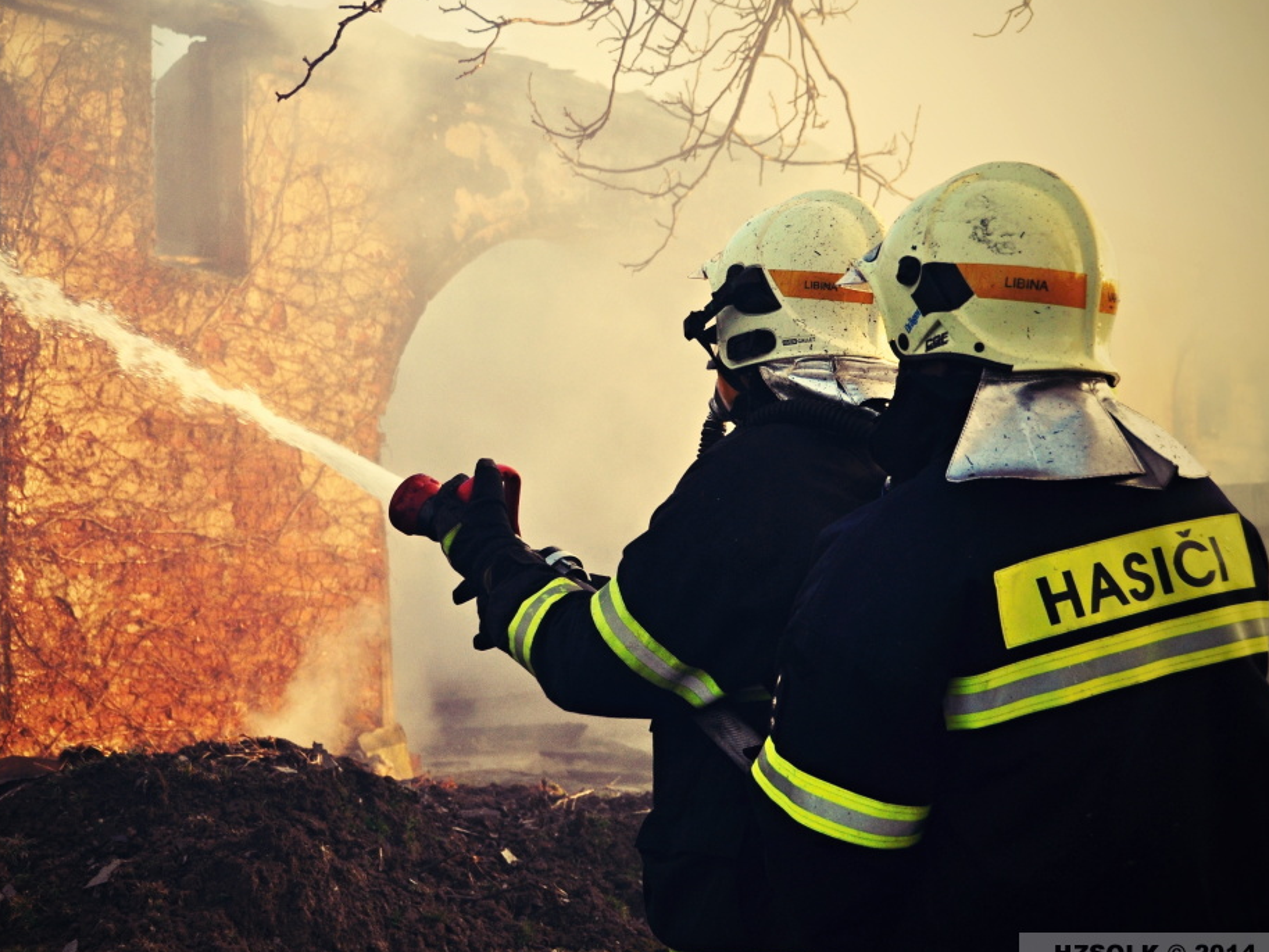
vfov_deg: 25.0
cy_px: 423
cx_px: 515
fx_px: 2150
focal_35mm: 59
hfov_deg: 32.8
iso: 800
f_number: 4
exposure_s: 1/1000
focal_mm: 31
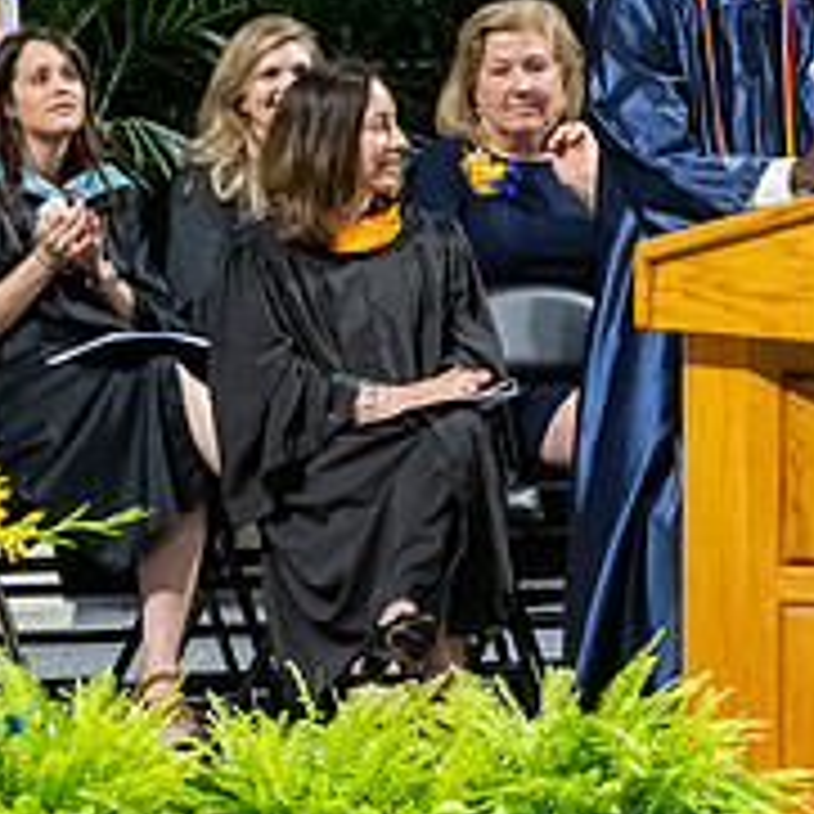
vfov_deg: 2.2
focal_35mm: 803
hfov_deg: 2.2
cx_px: 891
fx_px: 21363
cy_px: 141
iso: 2000
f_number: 4.5
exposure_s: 1/200
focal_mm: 200
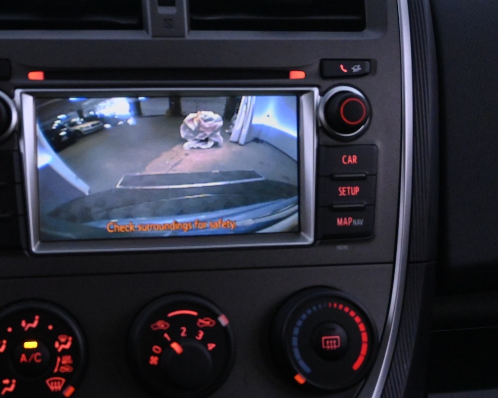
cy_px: 205
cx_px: 171
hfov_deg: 36.3
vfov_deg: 29.7
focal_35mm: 51
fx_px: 752
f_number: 4
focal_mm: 22
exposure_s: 1/100
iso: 6400
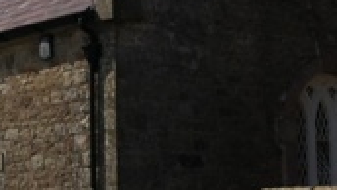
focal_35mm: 142
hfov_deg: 14.2
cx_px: -157
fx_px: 1270
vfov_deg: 8.6
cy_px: 129
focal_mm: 3.85
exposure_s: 1/1774
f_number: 2.8
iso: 80
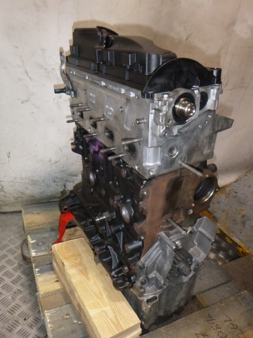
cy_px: 169
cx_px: 126
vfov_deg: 69.4
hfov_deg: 54.9
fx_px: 244
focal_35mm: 25
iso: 400
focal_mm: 4.5
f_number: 3.9
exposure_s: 1/60
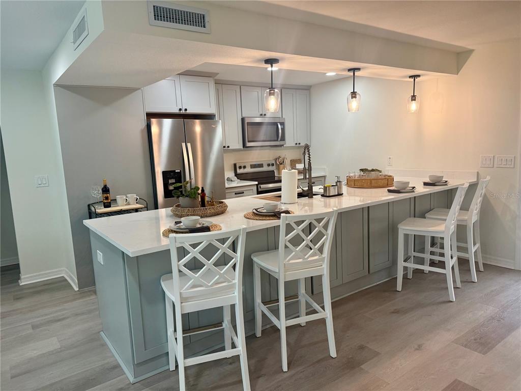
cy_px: 196
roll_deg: +3.0
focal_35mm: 24
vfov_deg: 56.8
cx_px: 260
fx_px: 361
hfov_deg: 71.6
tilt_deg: -8.3
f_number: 1.78
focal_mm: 6.76
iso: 125
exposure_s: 1/169
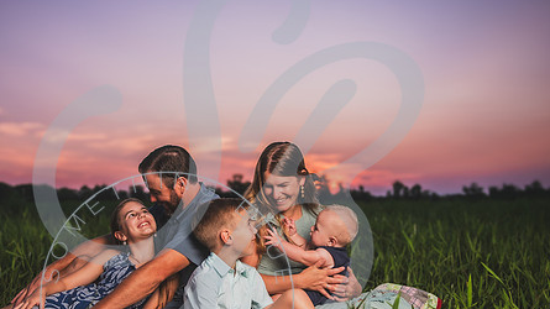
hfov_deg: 41.9
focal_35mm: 49
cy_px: 177
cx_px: 221
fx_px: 714
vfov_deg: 24.4
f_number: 2.8
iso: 200
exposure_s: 1/1000
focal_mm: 32
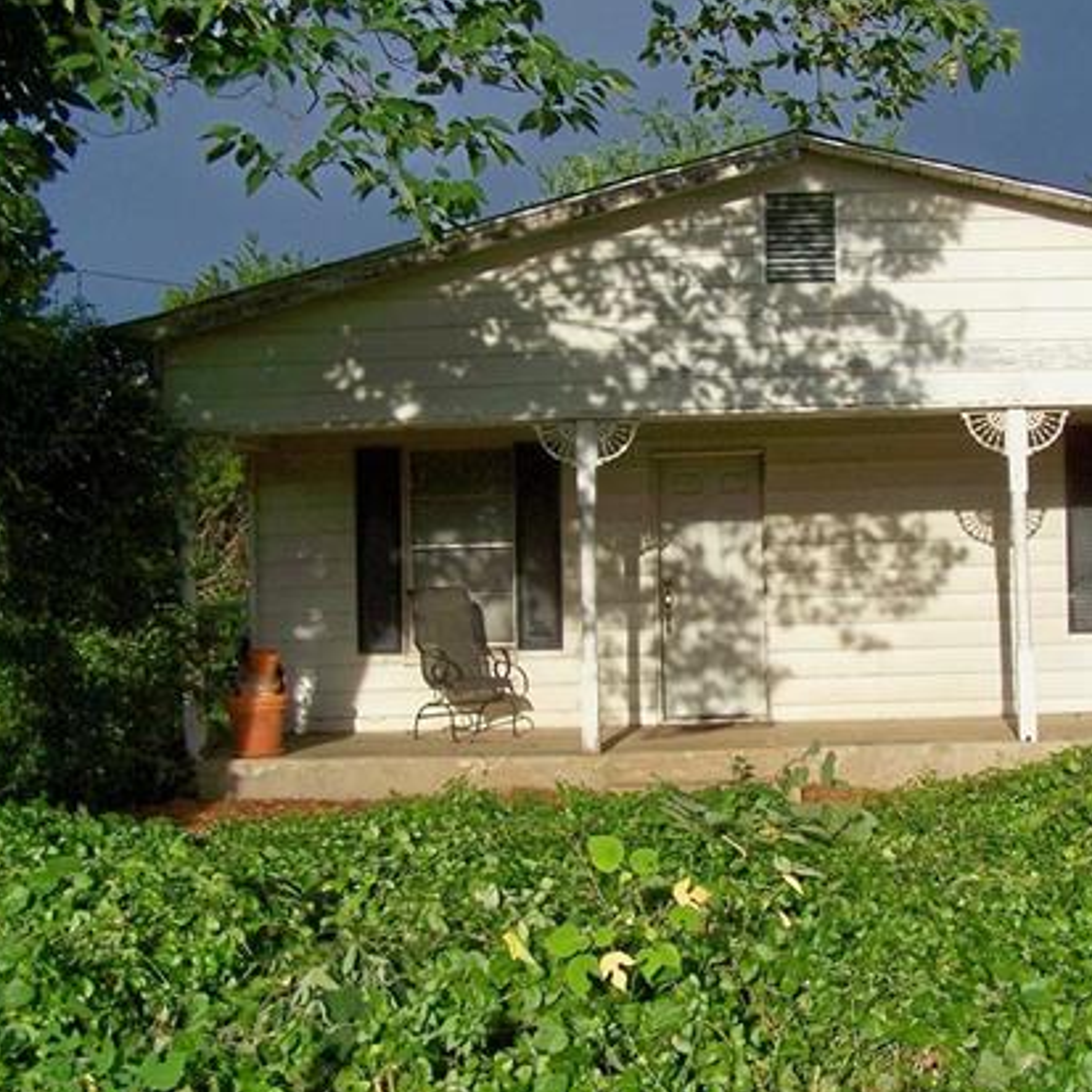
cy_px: 537
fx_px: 1856
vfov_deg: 32.8
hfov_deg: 32.2
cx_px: 809
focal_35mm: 52
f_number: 4
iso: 80
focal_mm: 6.3
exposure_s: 1/640
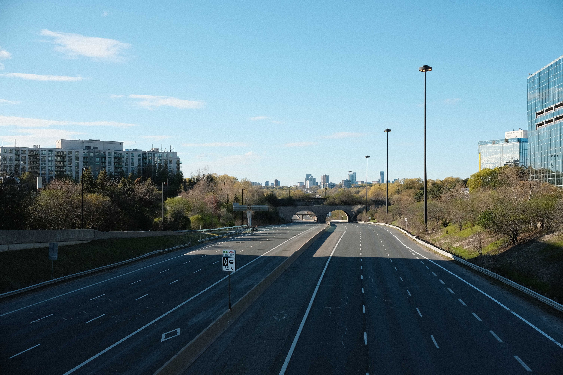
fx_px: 641
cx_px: 282
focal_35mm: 41
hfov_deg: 47.4
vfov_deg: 32.6
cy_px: 188
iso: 400
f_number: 9
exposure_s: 1/500
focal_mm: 27
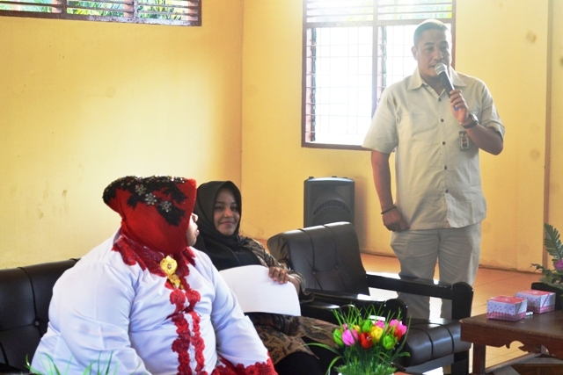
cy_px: 188
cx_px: 282
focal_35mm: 72
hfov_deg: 28.1
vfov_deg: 18.9
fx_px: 1126
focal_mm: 48
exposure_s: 1/50
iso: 400
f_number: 5.6
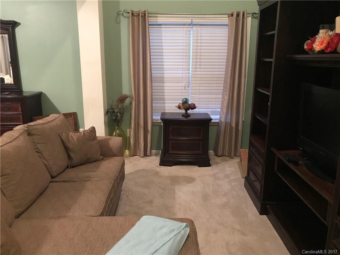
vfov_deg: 49.7
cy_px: 128
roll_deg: +0.2
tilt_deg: -13.9
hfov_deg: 63.4
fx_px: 275
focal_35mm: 28
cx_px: 170
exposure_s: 1/4
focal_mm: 3.99
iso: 100
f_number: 1.8
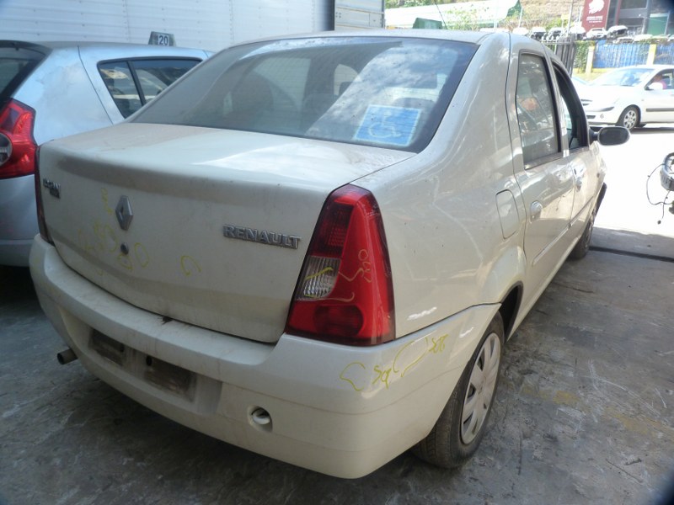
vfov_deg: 54.9
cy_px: 252
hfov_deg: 69.4
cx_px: 337
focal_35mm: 25
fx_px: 487
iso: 125
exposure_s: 1/100
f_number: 3.2
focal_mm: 4.5
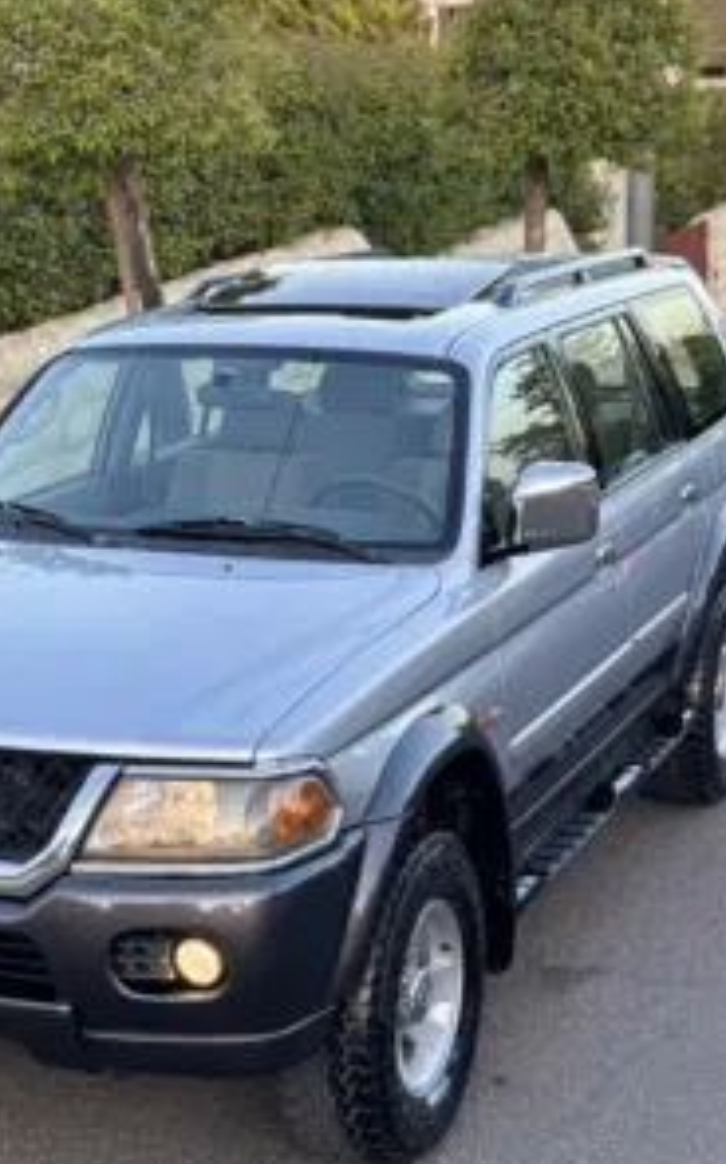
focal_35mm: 69
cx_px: 205
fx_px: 2188
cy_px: 560
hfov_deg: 18.8
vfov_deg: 29.8
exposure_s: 1/278
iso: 64
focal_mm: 6.76
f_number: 1.78
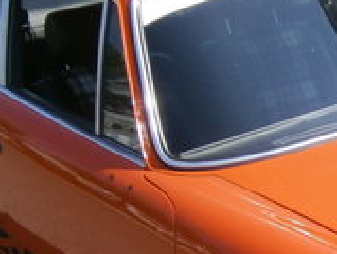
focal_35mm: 112
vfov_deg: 13.1
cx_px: 420
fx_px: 1092
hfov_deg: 16.7
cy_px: 262
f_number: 2.8
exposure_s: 1/1000
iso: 80
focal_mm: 4.7
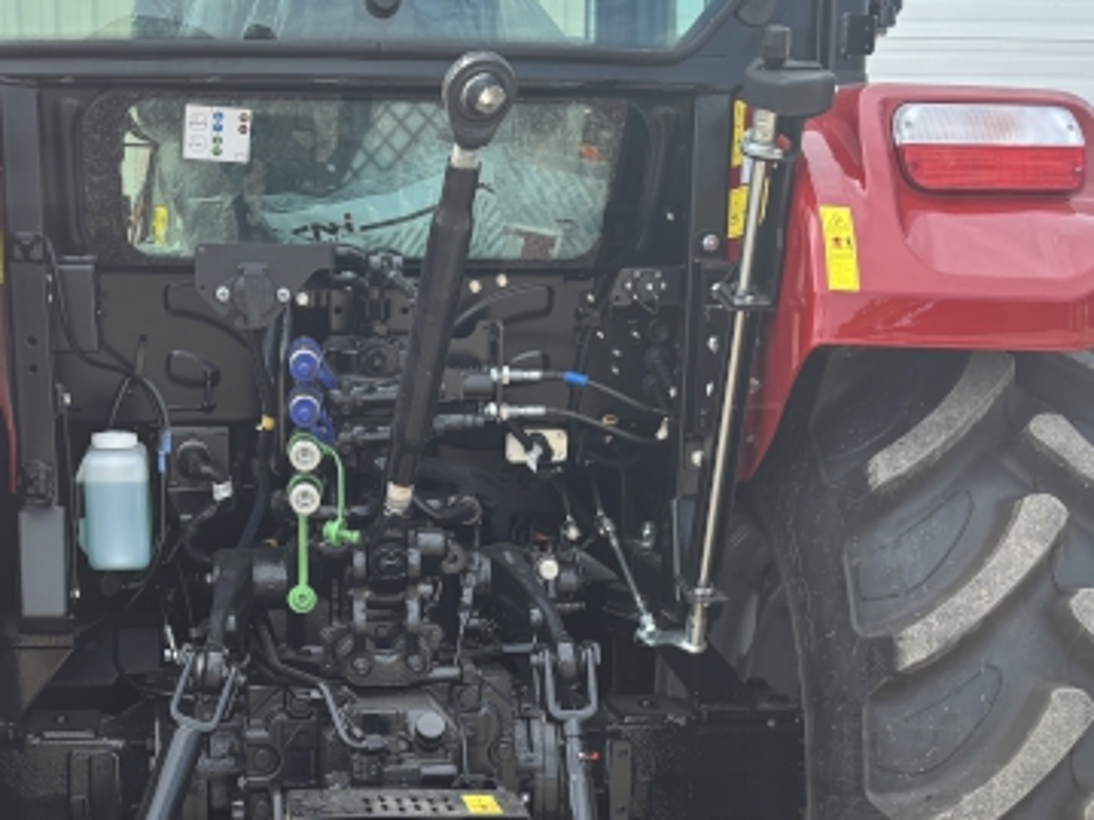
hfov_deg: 33.0
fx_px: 1832
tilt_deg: -15.0
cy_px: 735
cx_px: 381
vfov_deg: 24.5
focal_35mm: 58
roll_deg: +0.0
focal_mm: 5.96
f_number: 1.6
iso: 50
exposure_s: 1/477
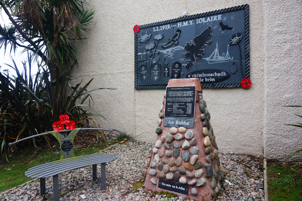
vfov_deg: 53.1
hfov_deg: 73.8
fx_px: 201
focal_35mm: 24
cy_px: 100
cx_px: 151
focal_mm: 16
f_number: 4
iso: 320
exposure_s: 1/60
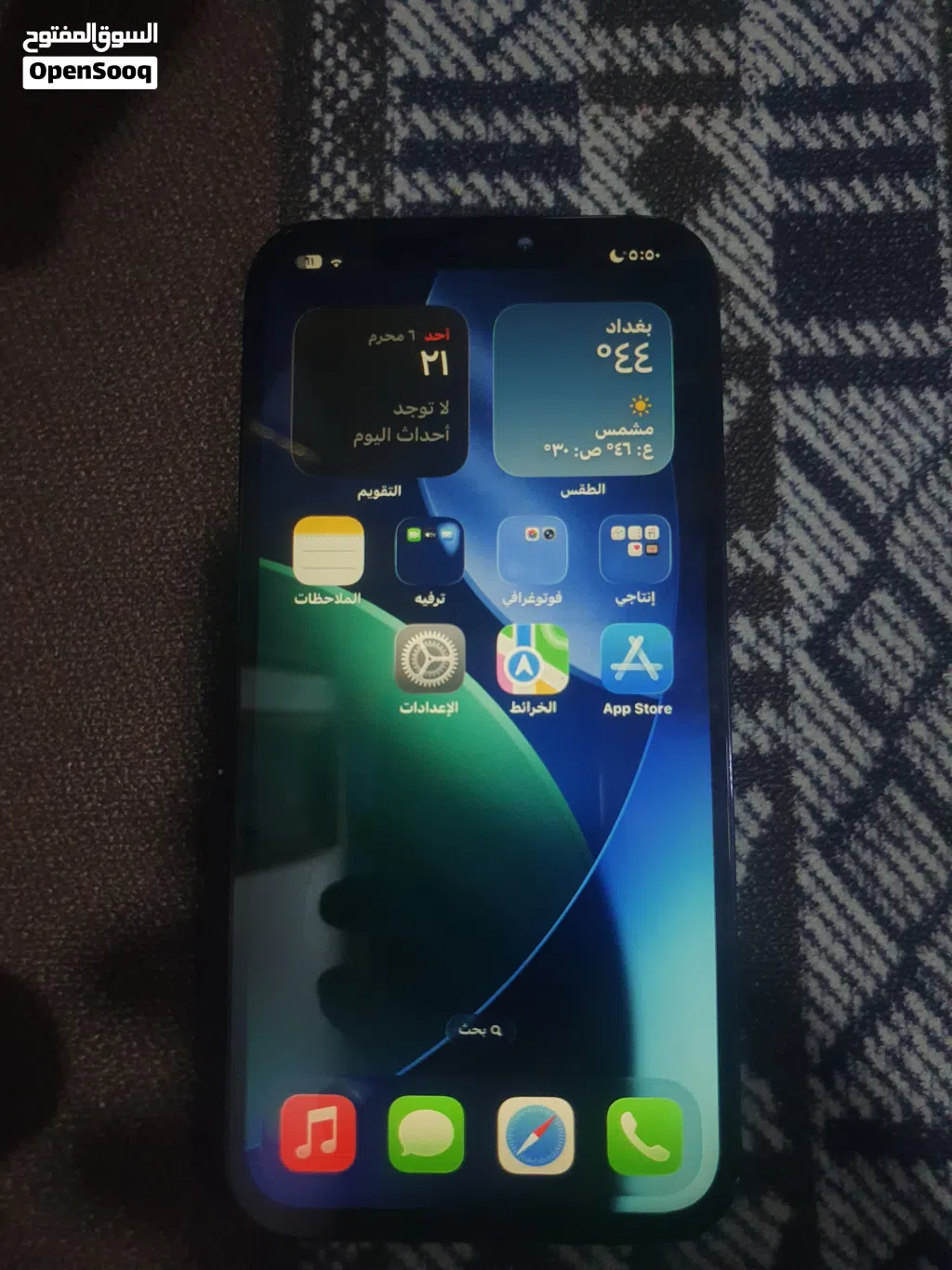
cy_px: 635
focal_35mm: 26
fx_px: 953
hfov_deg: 53.1
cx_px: 476
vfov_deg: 67.3
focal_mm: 4.32
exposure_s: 1/120
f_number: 1.5
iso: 250
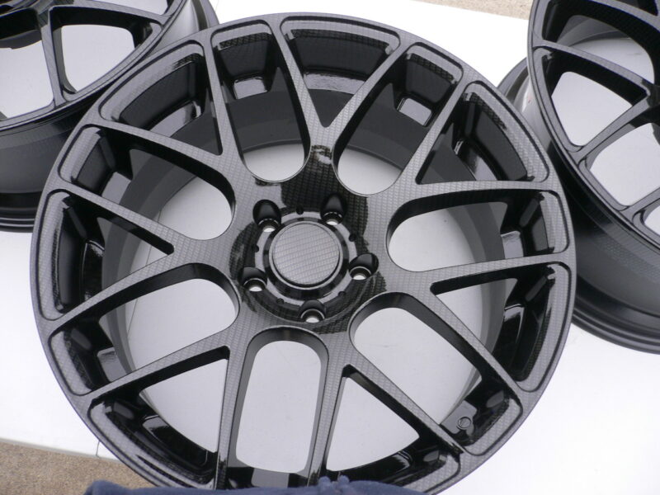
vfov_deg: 40.7
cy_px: 248
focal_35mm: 35
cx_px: 330
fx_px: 667
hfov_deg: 52.6
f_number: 2.8
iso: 100
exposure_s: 1/60
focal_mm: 5.8
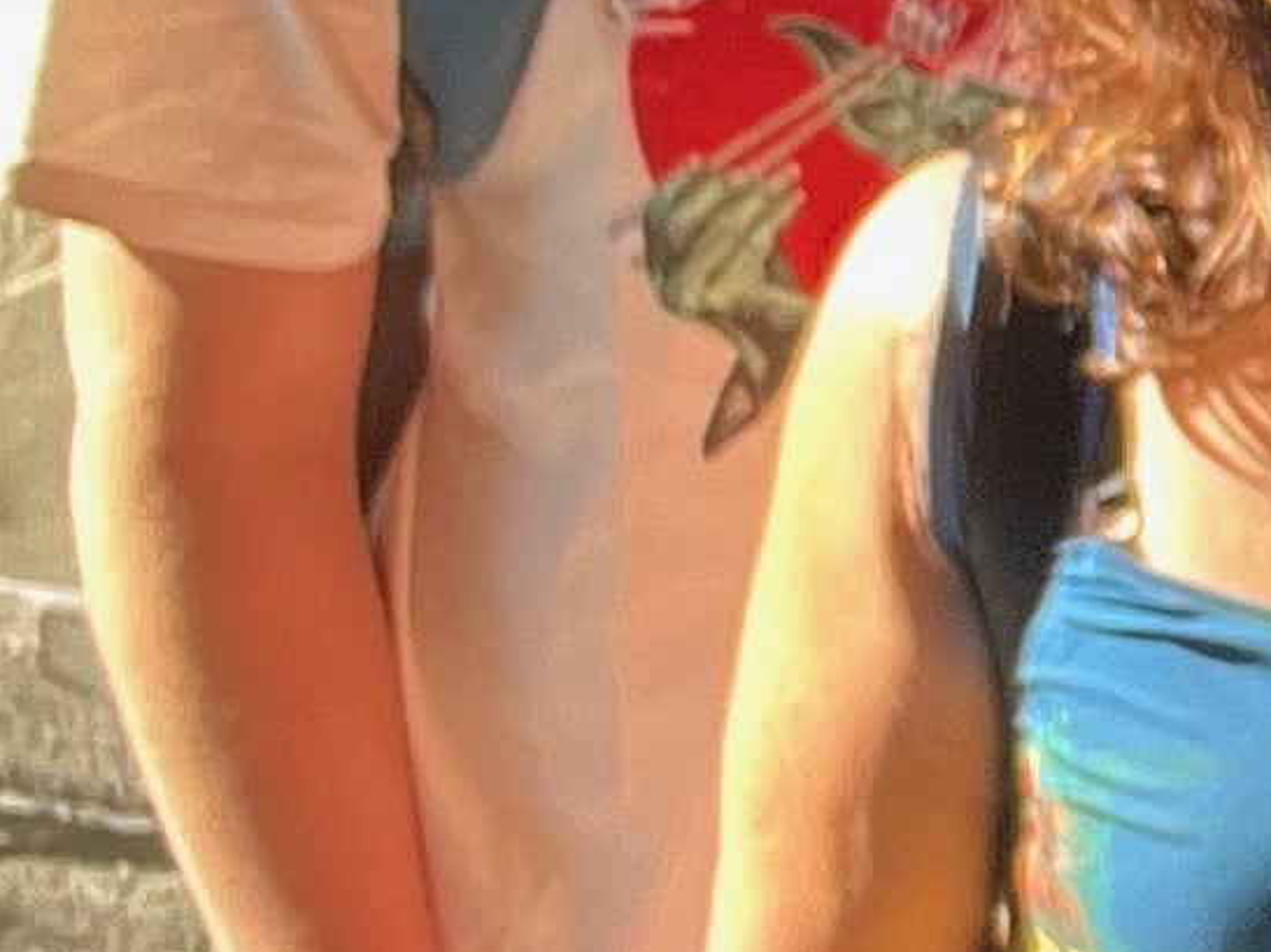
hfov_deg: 9.8
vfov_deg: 8.7
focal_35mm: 170
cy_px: 70
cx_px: 3313
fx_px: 6239
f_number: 2.2
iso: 40
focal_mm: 2.71
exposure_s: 1/79
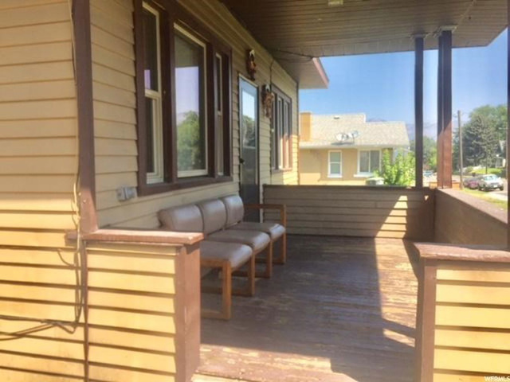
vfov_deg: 48.2
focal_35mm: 29
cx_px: 255
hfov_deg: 61.7
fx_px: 427
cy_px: 191
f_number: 2.2
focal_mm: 4.15
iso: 32
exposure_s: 1/1130
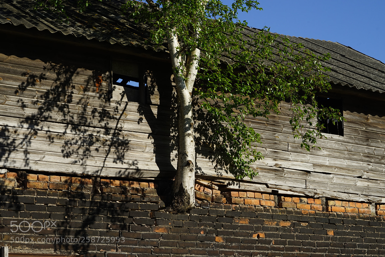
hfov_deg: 21.9
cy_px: 127
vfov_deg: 14.7
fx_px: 995
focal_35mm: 93
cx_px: 194
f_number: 16
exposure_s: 1/125
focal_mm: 90
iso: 160
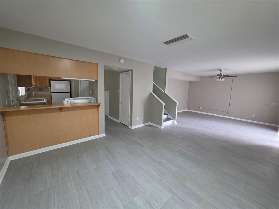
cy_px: 104
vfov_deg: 89.9
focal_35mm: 13
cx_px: 140
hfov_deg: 106.2
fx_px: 105
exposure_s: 1/60
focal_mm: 2.2
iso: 200
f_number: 1.9
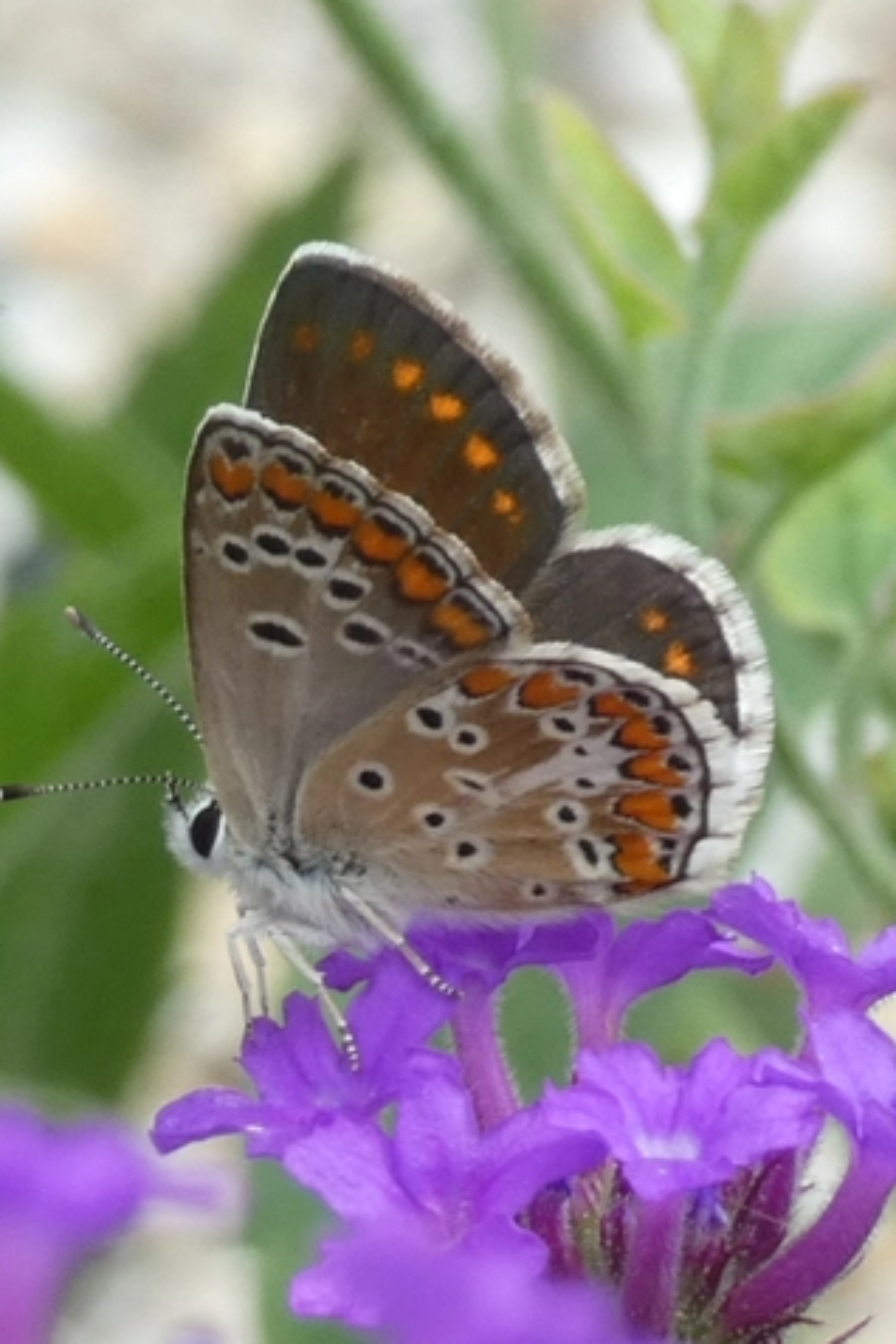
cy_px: 671
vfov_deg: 9.0
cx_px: 456
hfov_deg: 6.0
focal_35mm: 229
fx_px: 8549
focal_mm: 29.5
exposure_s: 1/160
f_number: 5.4
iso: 80
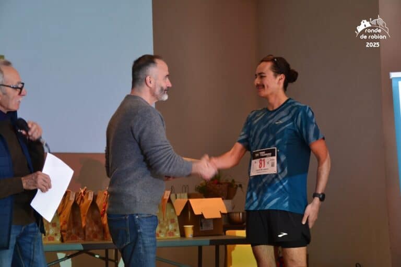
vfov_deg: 18.2
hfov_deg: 27.0
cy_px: 134
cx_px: 200
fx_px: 835
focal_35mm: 75
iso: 800
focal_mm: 50
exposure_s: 1/60
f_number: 5
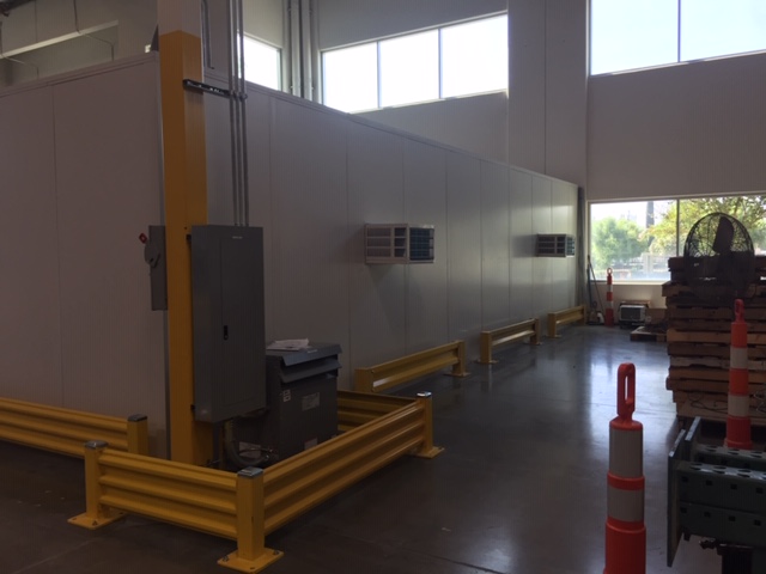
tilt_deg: -0.9
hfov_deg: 61.7
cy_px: 287
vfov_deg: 48.2
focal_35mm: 29
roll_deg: -0.4
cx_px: 383
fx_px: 642
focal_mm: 4.15
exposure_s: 1/60
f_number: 2.2
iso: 32
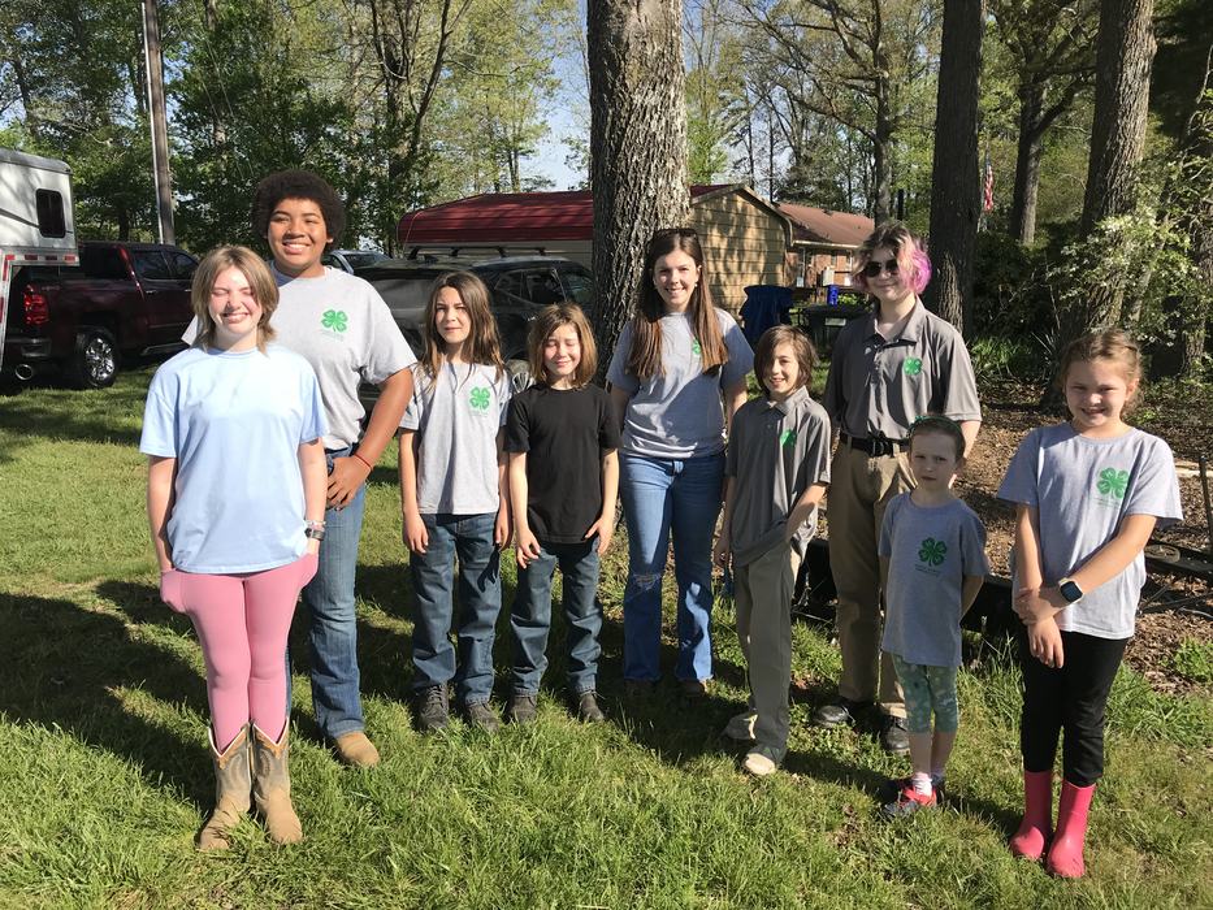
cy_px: 455
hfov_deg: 63.4
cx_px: 606
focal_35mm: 28
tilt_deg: -9.7
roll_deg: -0.9
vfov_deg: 49.8
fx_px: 981
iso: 20
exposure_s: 1/1773
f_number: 1.8
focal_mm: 3.99
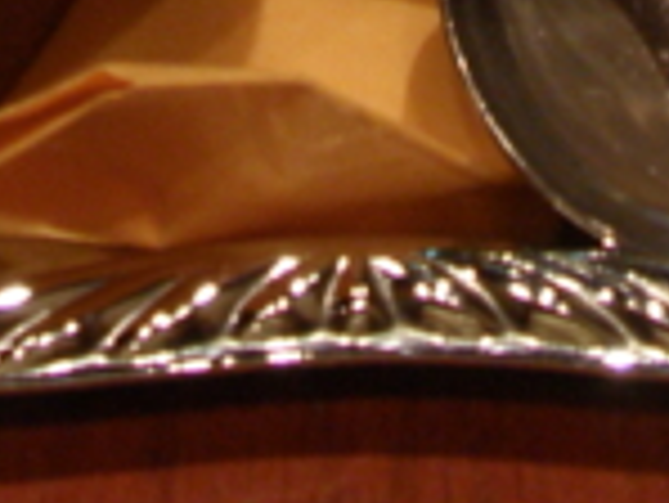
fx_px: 3830
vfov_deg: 7.0
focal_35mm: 198
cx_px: 247
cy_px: -831
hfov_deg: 10.0
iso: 100
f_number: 3.5
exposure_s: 1/30
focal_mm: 6.6
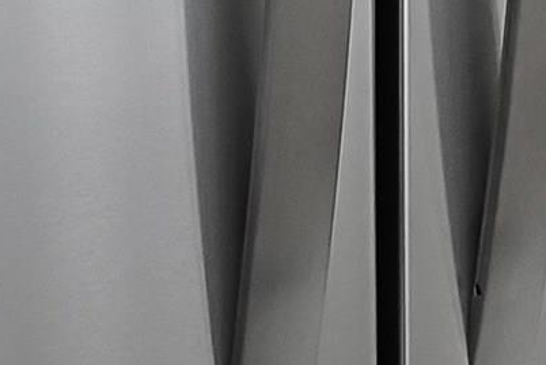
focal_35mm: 107
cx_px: 1047
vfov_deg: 11.3
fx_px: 1625
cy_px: -412
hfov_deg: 15.7
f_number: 7.1
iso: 5000
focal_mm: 14
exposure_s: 1/60
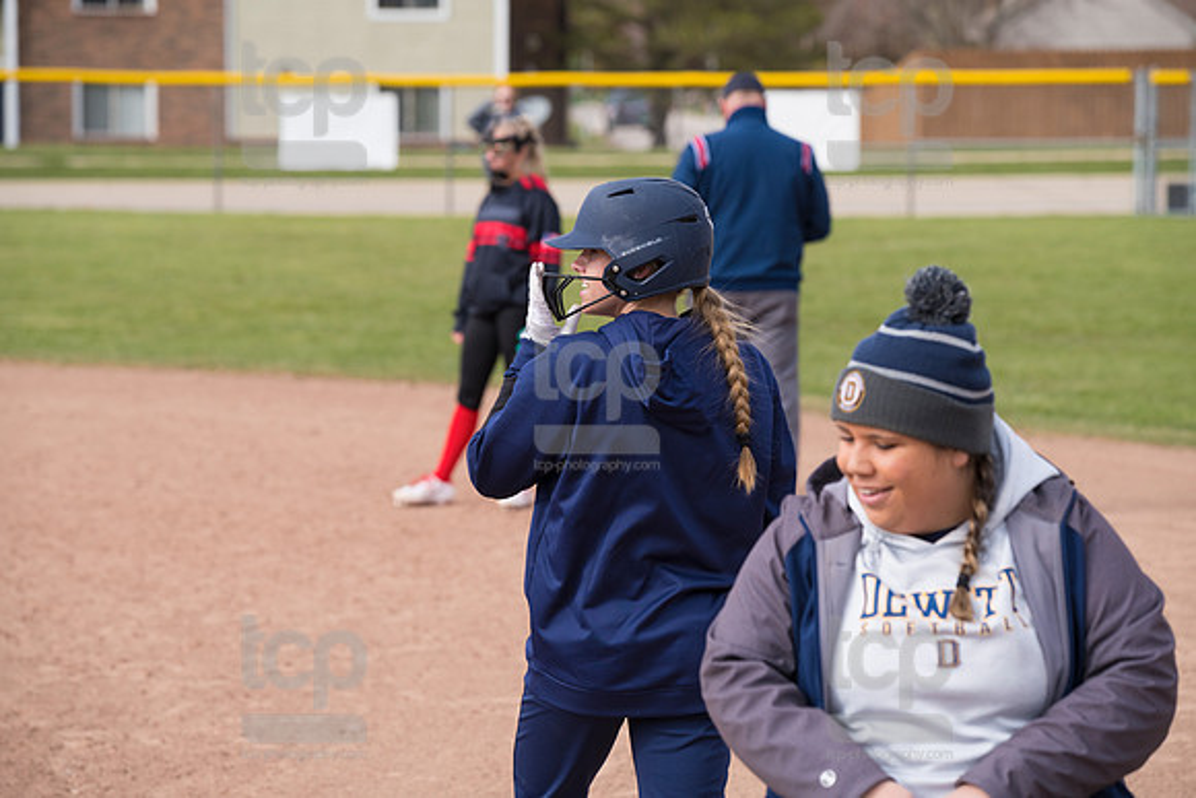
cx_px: 598
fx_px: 5150
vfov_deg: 8.9
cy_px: 399
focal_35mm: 155
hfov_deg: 13.2
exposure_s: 1/1600
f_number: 5.6
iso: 400
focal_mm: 155
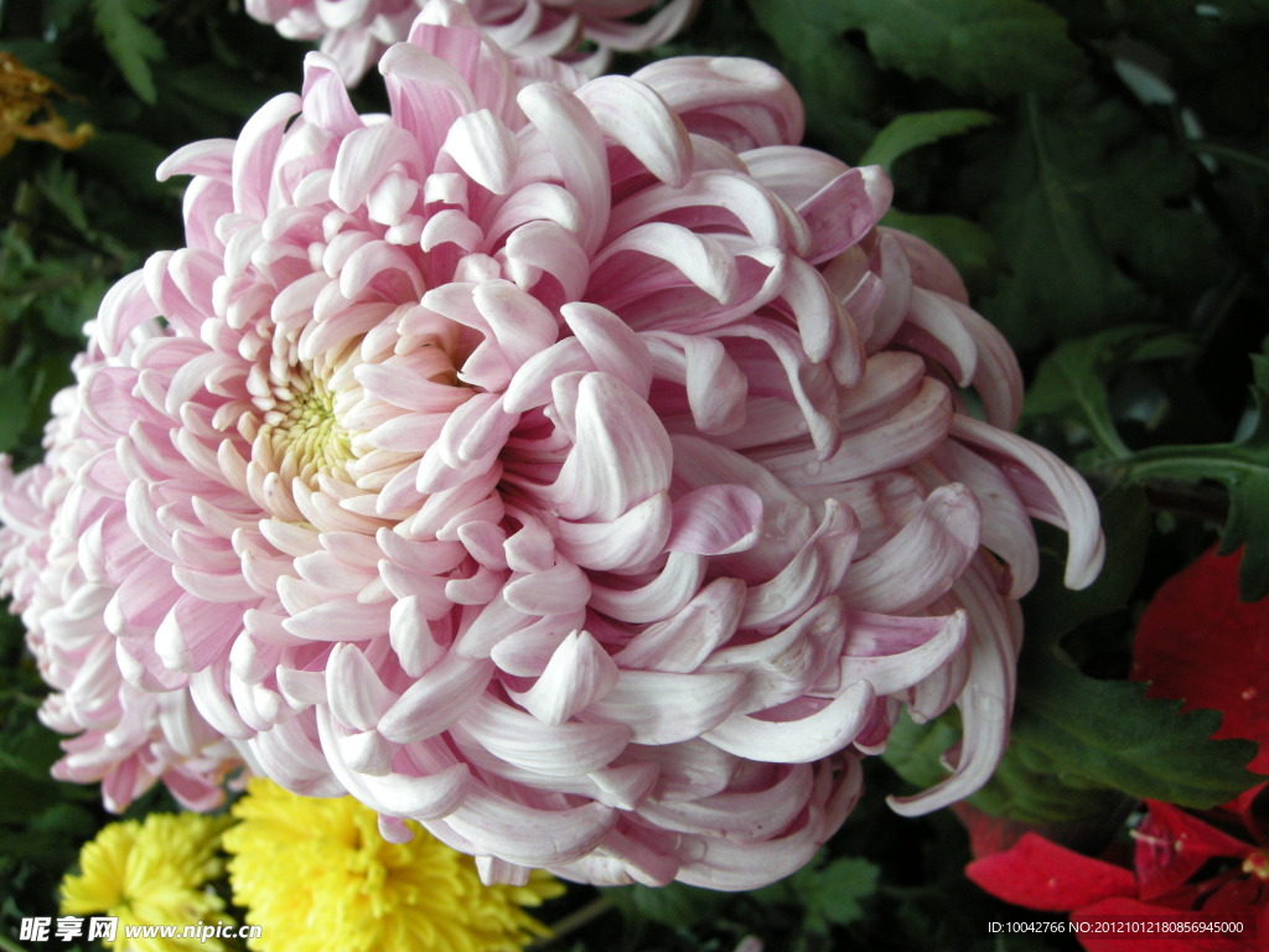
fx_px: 1283
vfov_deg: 40.7
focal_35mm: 35
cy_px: 476
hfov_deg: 52.6
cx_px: 634
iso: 200
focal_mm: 7.5
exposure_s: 1/150
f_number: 3.8
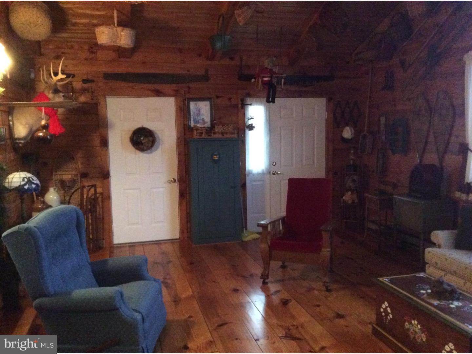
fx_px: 436
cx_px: 236
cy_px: 177
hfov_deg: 56.8
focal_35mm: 32
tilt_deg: -6.6
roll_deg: +1.5
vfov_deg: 44.2
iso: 640
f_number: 2.4
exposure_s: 1/15
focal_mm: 3.3
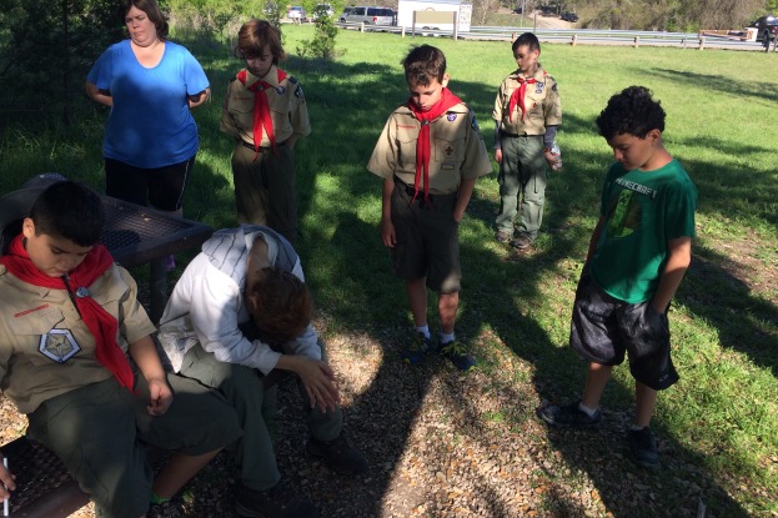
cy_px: 226
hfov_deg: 60.3
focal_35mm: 31
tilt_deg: -20.6
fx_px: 670
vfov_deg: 42.2
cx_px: 380
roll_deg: -0.3
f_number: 2.2
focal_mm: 4.15
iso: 32
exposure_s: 1/912
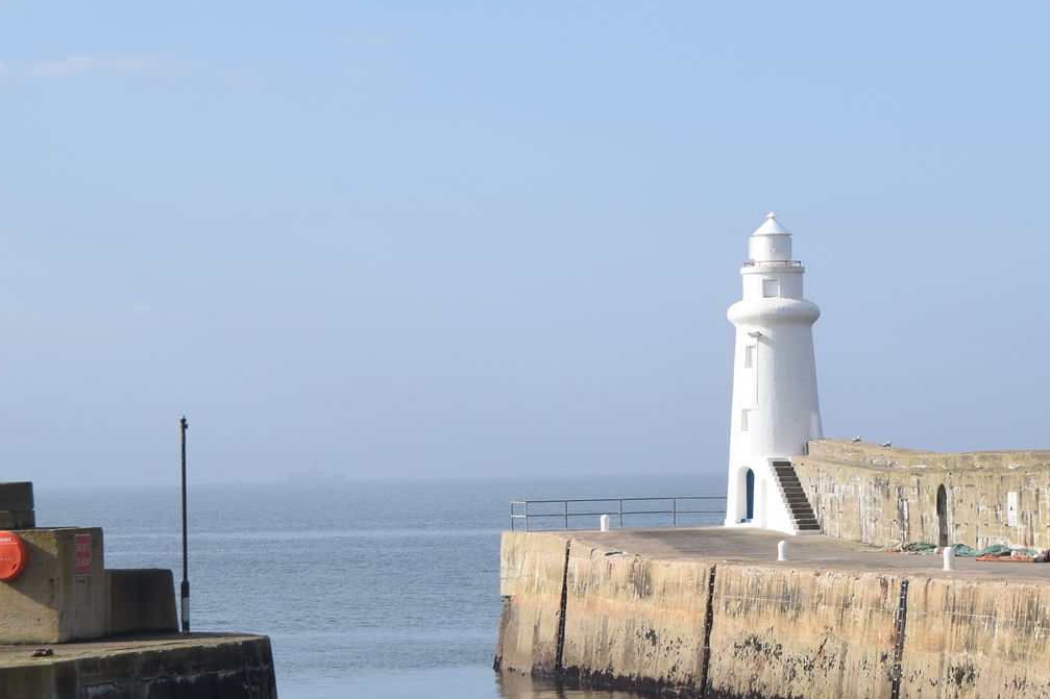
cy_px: 360
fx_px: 4170
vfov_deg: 9.6
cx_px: 876
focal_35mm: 143
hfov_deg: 14.3
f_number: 6.3
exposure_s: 1/2000
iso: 400
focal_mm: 50
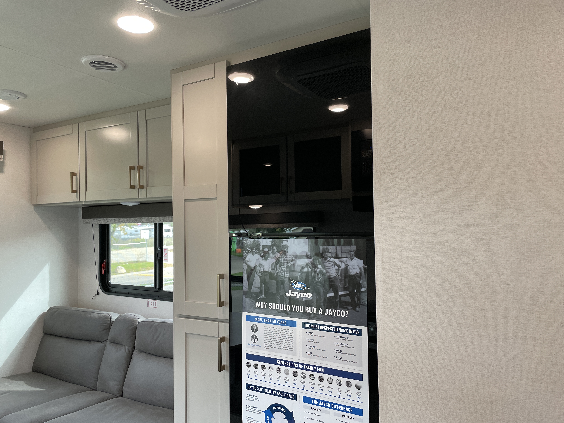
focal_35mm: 26
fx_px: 424
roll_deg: +2.2
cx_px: 282
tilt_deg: +1.7
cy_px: 212
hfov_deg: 67.3
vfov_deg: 53.1
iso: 125
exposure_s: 1/103
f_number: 1.6
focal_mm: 4.2
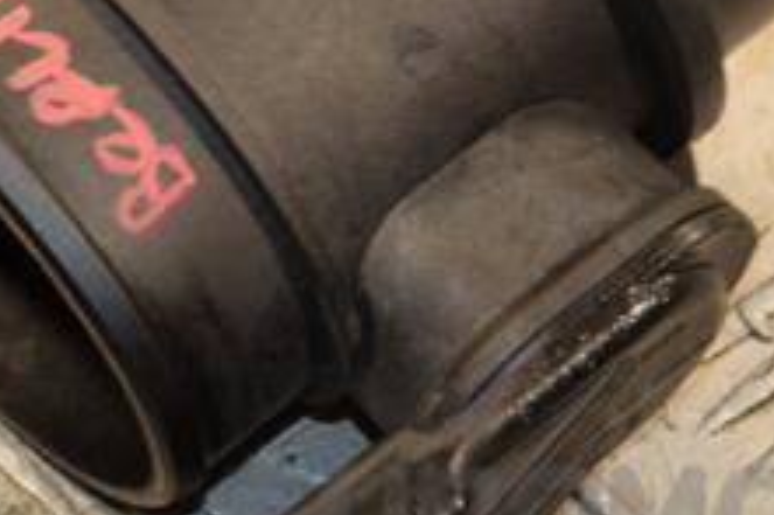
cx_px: 179
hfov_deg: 6.3
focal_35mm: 326
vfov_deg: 4.2
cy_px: 53
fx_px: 7004
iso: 800
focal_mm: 80
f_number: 5.3
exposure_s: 1/200
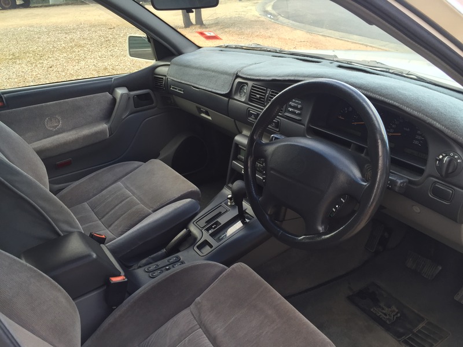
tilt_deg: -28.4
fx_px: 388
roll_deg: +2.5
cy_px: 174
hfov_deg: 61.7
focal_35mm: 29
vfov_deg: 48.2
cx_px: 232
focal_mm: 4.15
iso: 50
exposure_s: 1/100
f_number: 2.2
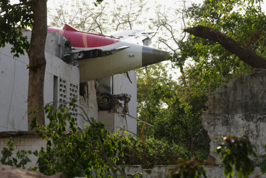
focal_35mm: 103
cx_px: 133
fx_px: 761
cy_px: 89
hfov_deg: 19.8
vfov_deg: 13.3
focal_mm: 103
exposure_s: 1/250
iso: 100
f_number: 5
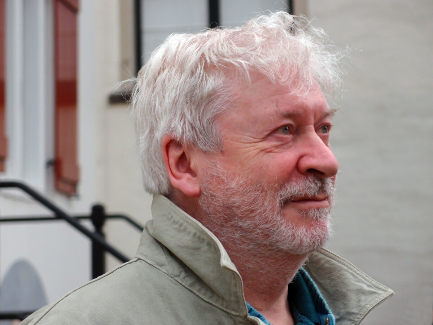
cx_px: 216
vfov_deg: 13.2
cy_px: 162
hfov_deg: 17.6
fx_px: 1401
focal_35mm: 112
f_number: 2.5
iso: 200
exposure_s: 1/250
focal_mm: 24
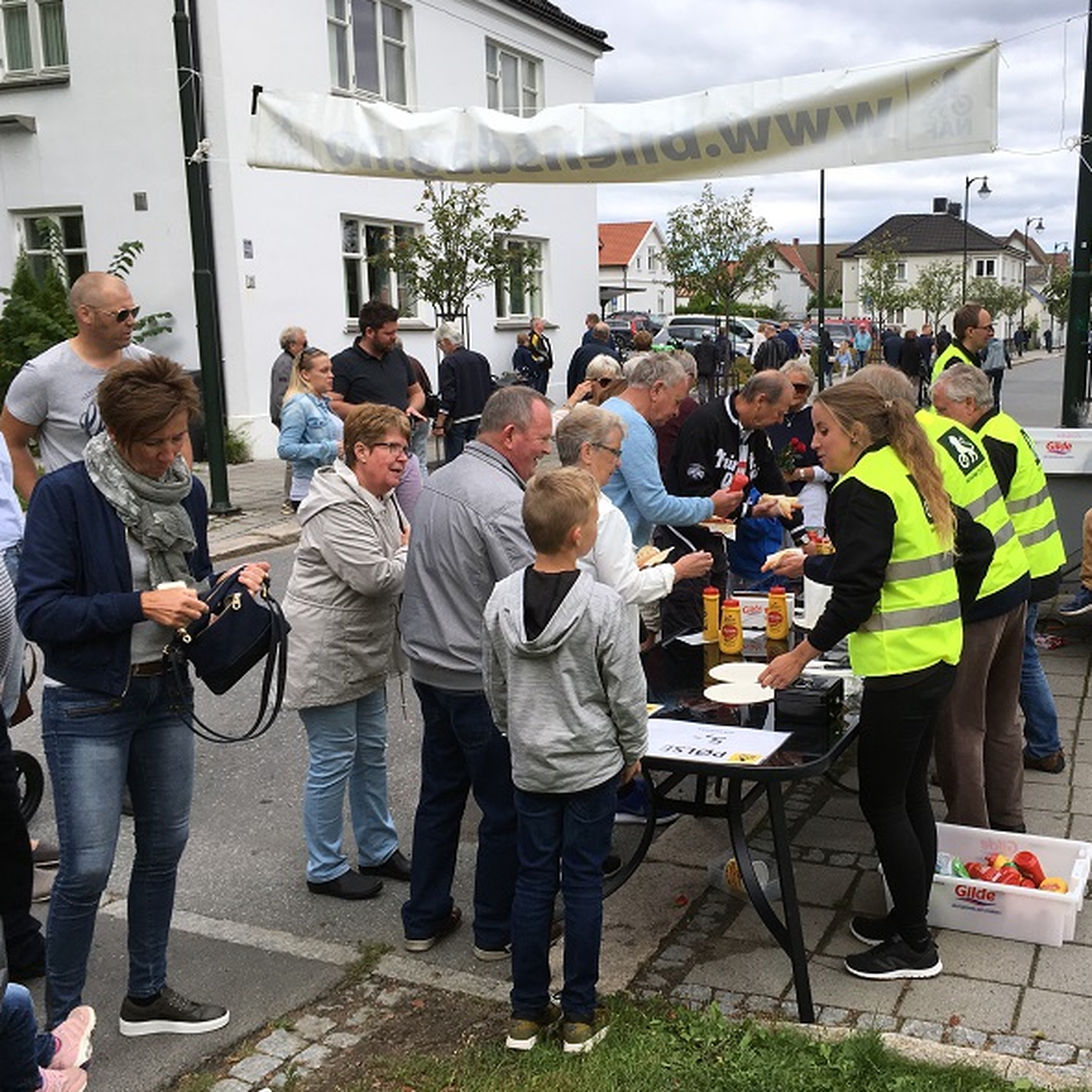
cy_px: 542
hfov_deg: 46.7
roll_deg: +1.3
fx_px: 1249
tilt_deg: -10.4
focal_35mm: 35
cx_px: 701
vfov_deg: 47.2
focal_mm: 4.15
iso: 25
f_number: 2.2
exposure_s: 1/793
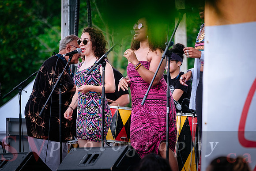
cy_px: 95
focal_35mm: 234
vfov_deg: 5.9
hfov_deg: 8.8
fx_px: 1667
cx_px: 128
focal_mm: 140
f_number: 2.8
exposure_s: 1/200
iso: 200
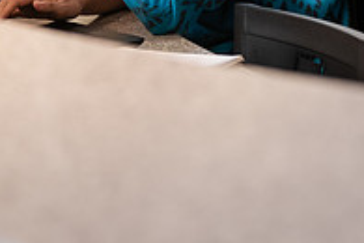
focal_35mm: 155
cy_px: -113
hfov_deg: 13.2
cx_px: 77
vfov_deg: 8.7
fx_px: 1567
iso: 1000
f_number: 3.5
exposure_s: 1/200
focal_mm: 52
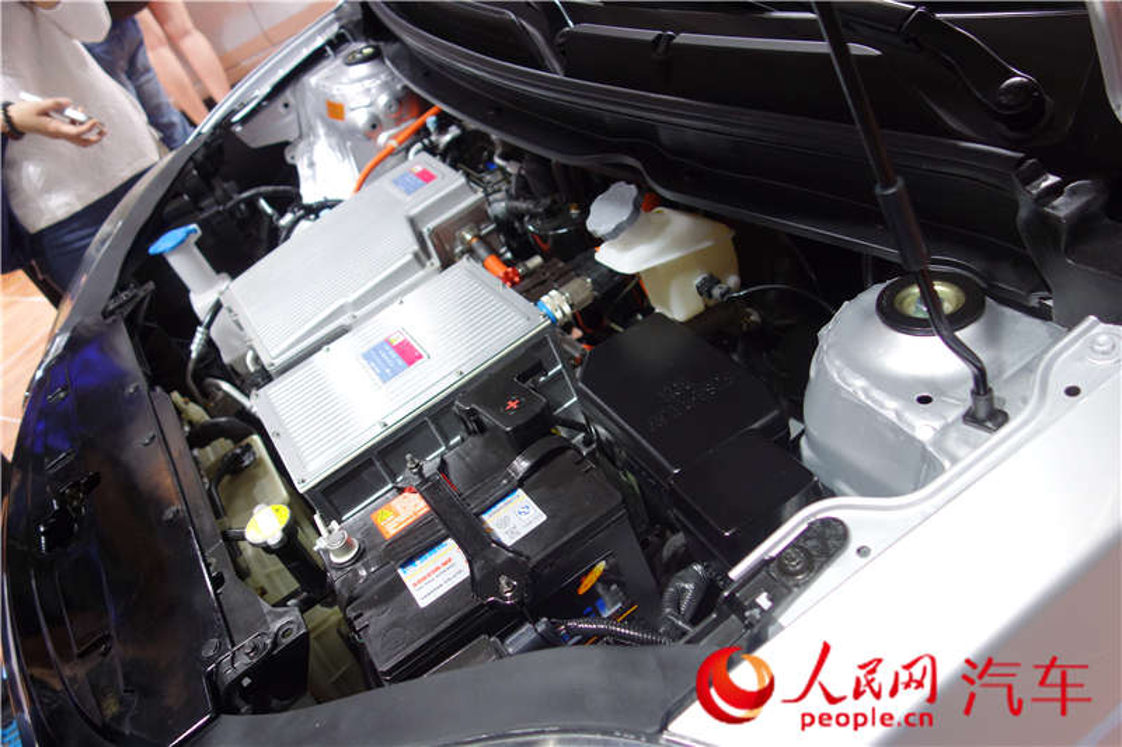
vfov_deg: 46.4
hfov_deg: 65.5
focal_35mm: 28
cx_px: 561
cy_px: 374
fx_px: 872
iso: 125
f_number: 2.2
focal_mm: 10.4
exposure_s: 1/100
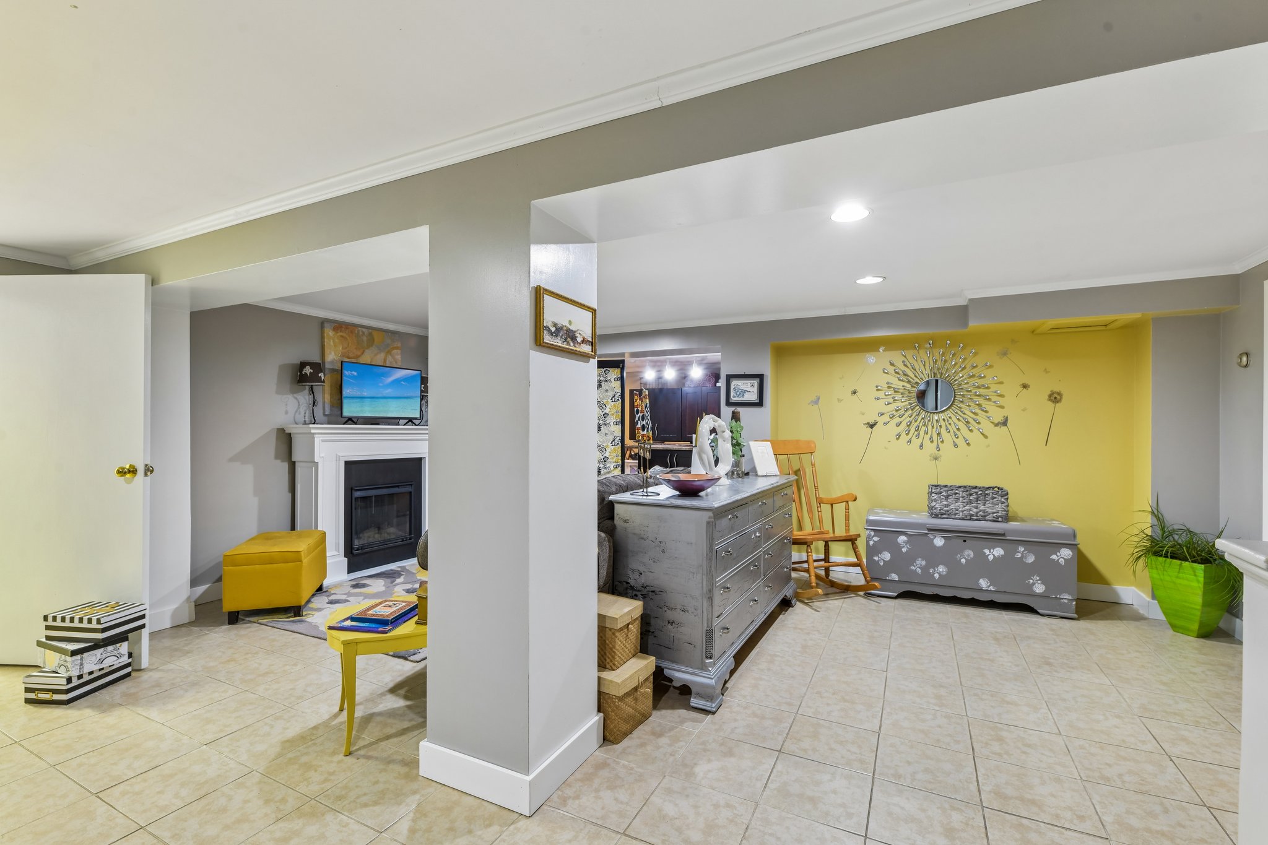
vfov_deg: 73.7
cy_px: 422
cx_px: 634
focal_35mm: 16
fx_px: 563
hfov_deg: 96.7
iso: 400
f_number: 9
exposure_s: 1/4
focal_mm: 16
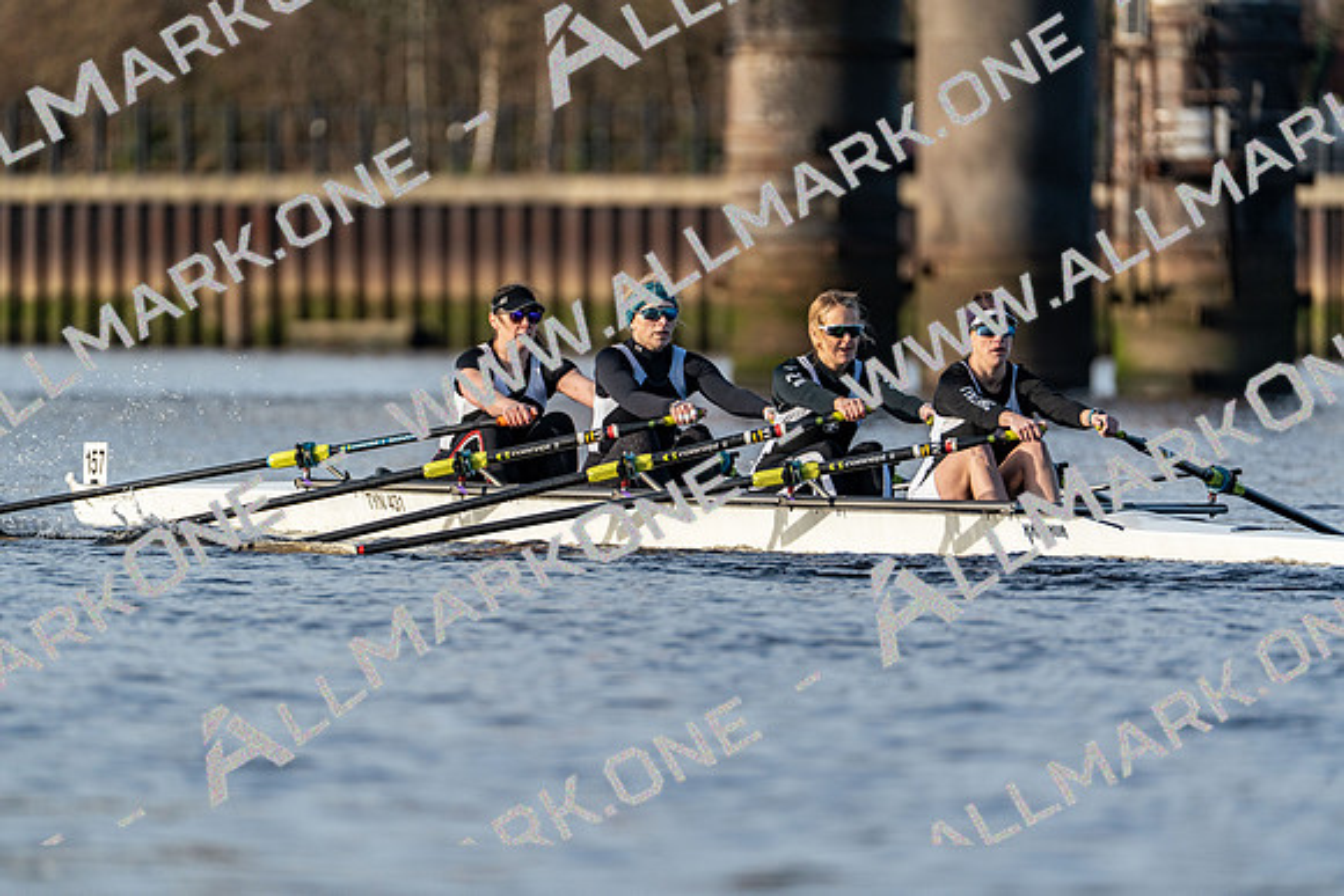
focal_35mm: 559
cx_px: 672
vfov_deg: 2.5
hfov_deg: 3.7
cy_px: 448
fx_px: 20873
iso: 800
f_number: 6.3
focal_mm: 559
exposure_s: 1/2000
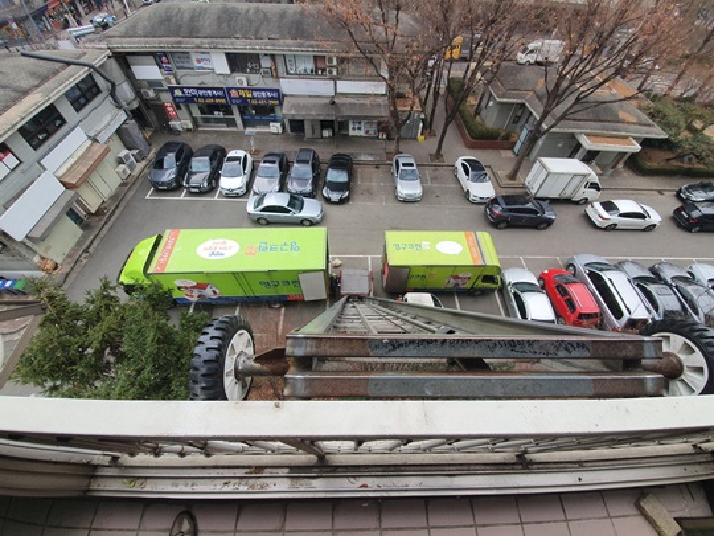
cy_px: 268
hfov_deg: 106.2
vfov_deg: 89.9
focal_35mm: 13
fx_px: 268
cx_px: 357
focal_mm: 1.8
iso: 50
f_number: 2.2
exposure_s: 1/227
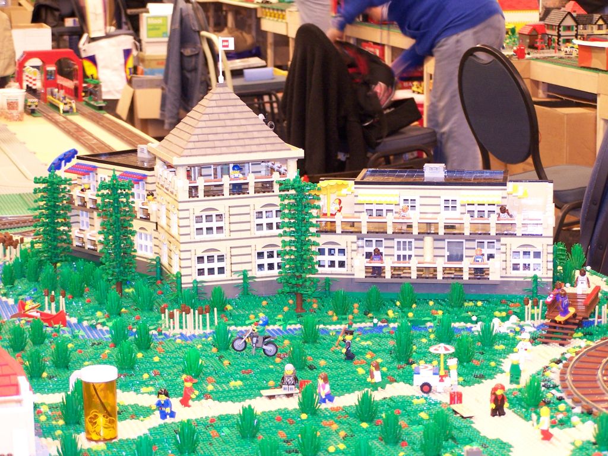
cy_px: 228
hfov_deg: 20.9
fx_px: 1651
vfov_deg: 15.7
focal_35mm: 94
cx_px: 304
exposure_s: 1/4
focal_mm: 15.6
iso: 140
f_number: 3.2
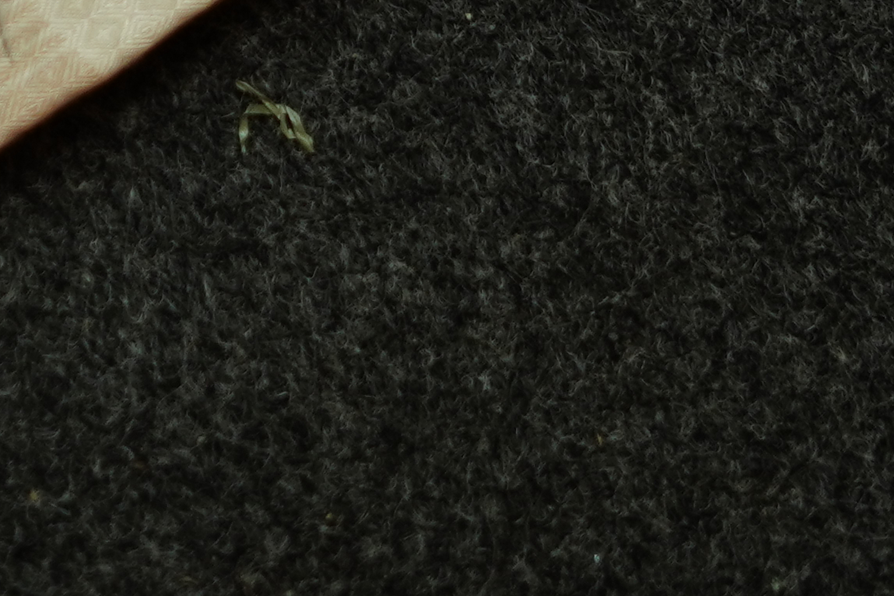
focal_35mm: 261
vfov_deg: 5.1
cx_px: -401
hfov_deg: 7.8
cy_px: -864
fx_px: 6481
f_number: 2.2
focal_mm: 50
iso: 400
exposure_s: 1/100
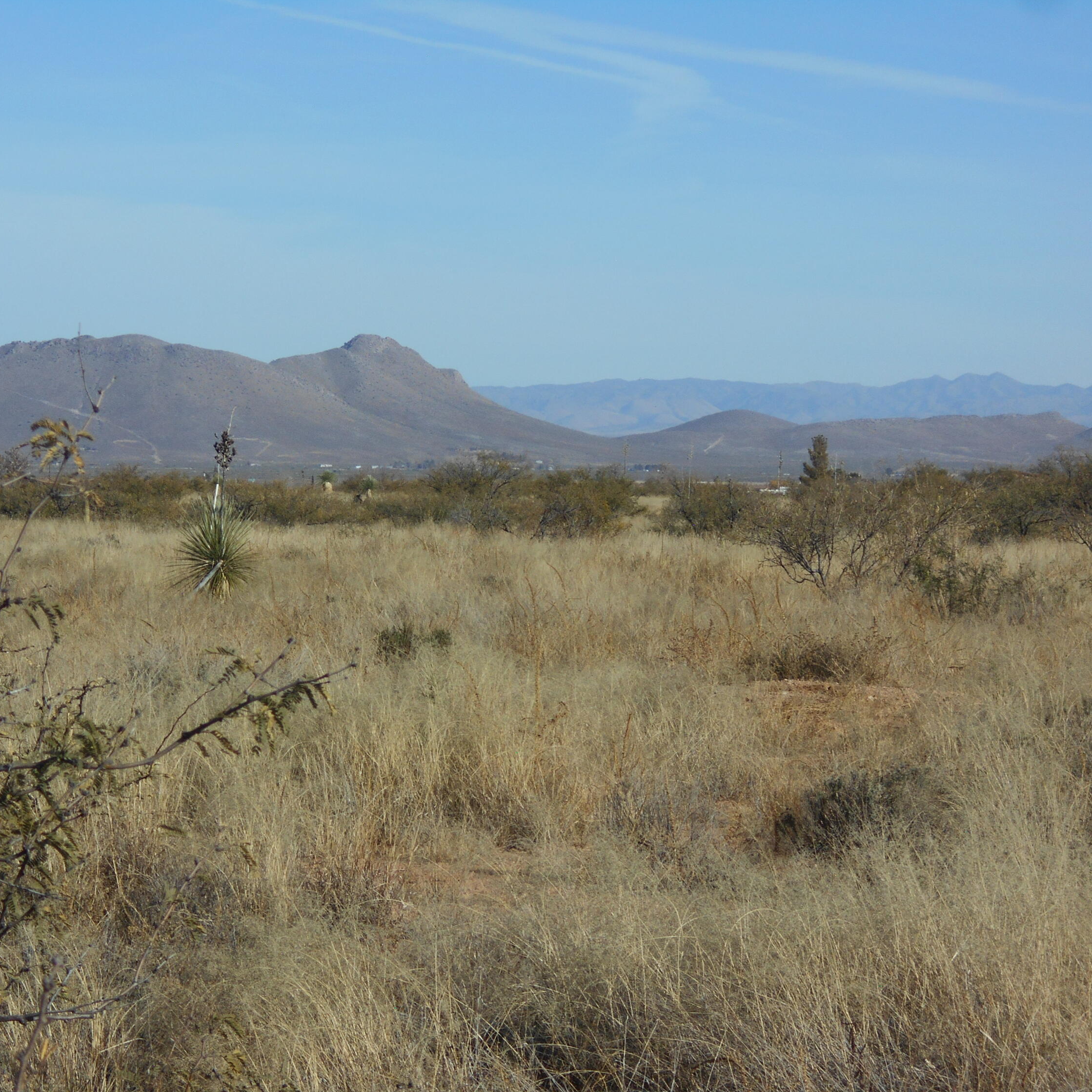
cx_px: 361
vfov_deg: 11.3
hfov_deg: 11.3
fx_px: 5496
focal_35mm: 154
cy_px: 547
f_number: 6.5
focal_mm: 23
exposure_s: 1/640
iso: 80
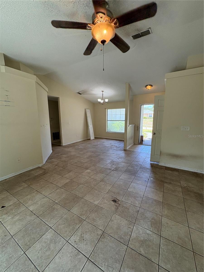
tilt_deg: -8.9
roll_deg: -1.1
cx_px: 102
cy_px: 136
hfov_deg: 85.7
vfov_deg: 102.1
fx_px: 110
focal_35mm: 14
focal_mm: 2.22
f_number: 2.2
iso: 100
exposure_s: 1/134
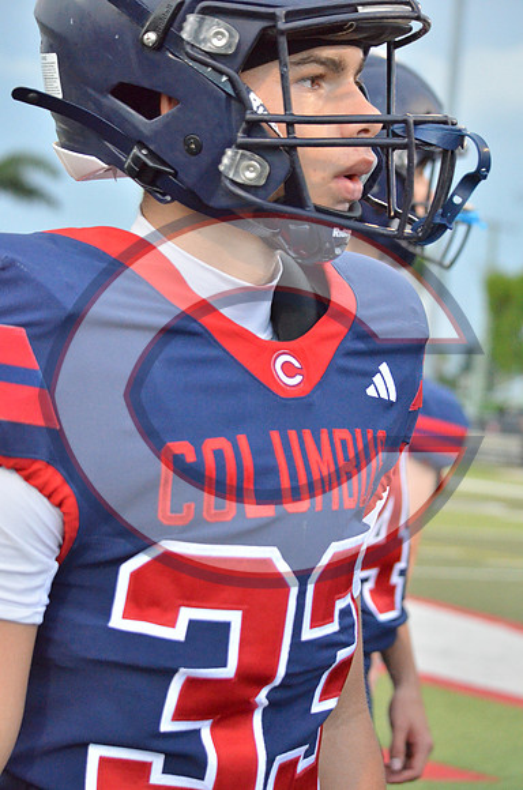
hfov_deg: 16.5
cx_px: 262
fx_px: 1806
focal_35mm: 82
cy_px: 395
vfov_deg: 24.7
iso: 4000
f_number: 4.5
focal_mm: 55
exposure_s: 1/500
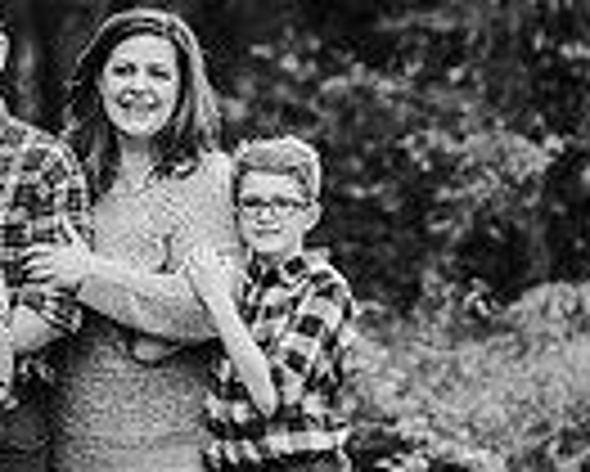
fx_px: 4788
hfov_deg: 7.0
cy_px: 40
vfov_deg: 5.6
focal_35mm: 274
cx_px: 5
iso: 125
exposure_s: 1/200
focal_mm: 85
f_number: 2.2
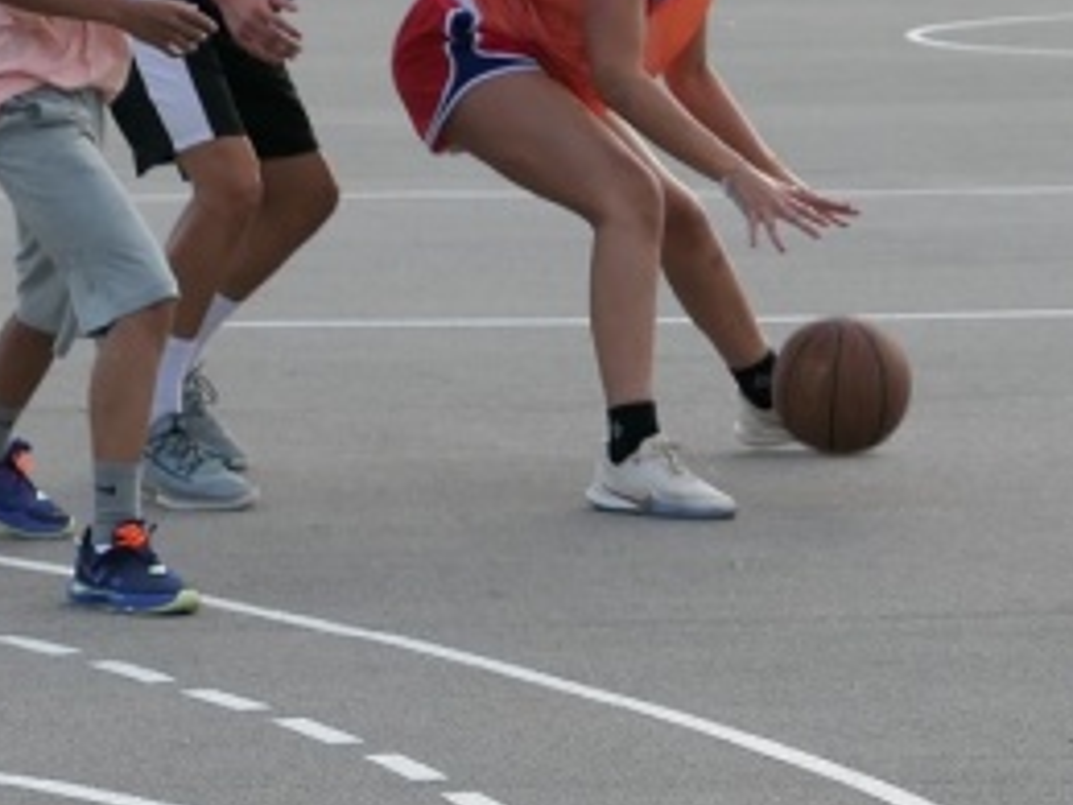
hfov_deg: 8.2
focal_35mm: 240
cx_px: 735
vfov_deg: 6.1
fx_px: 7439
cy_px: -231
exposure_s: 1/500
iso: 250
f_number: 2.8
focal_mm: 26.4
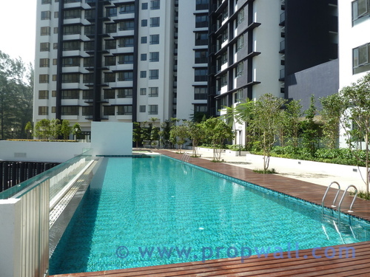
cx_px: 185
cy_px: 138
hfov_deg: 69.4
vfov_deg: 54.9
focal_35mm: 25
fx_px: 267
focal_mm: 4.1
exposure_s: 1/320
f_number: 4
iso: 80
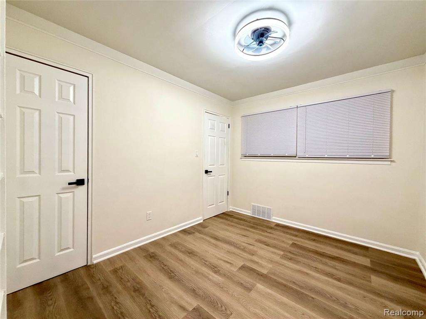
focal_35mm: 14
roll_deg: -0.5
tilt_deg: -0.7
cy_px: 160
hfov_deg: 102.1
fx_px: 172
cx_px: 213
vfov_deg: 85.7
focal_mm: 2.22
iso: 320
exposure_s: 1/84
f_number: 2.2
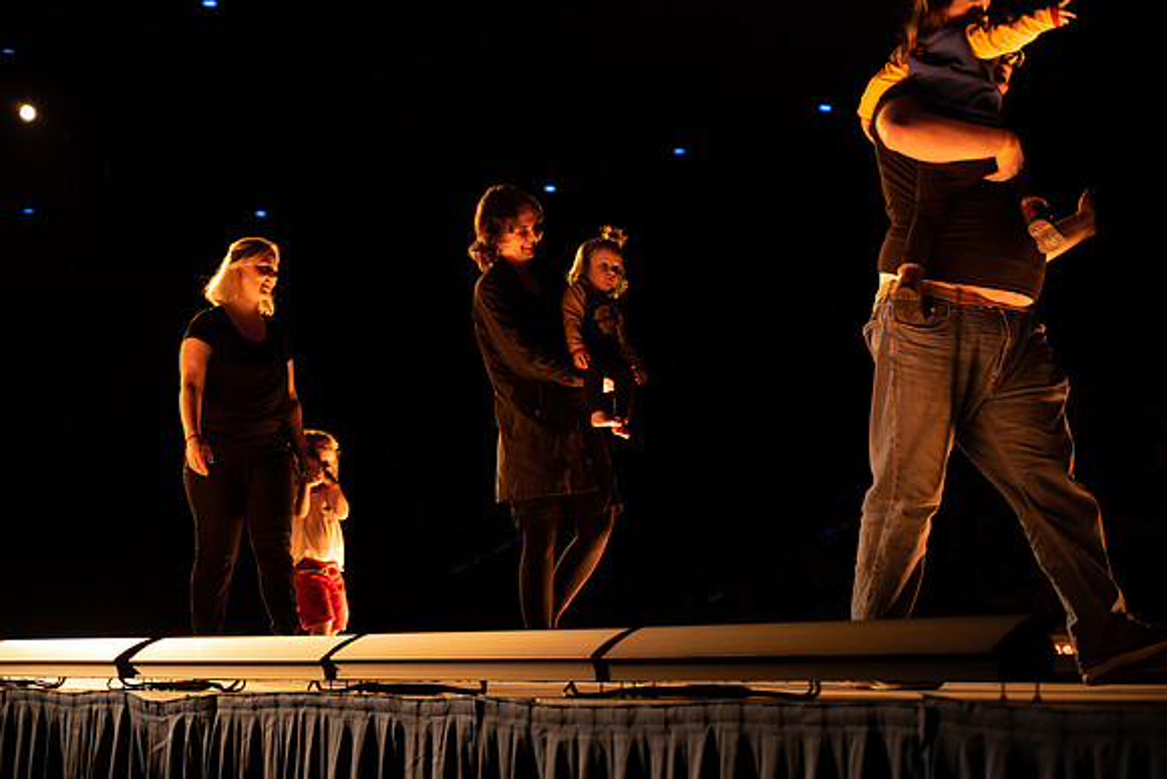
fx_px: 2270
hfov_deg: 28.8
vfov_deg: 19.5
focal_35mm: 70
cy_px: 390
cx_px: 584
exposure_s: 1/200
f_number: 4
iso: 800
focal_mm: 70
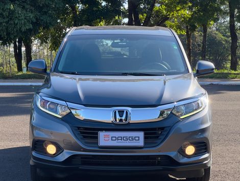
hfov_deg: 25.3
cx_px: 120
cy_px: 90
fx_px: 535
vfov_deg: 19.2
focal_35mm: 77
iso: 25
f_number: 2.8
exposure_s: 1/209
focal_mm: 9
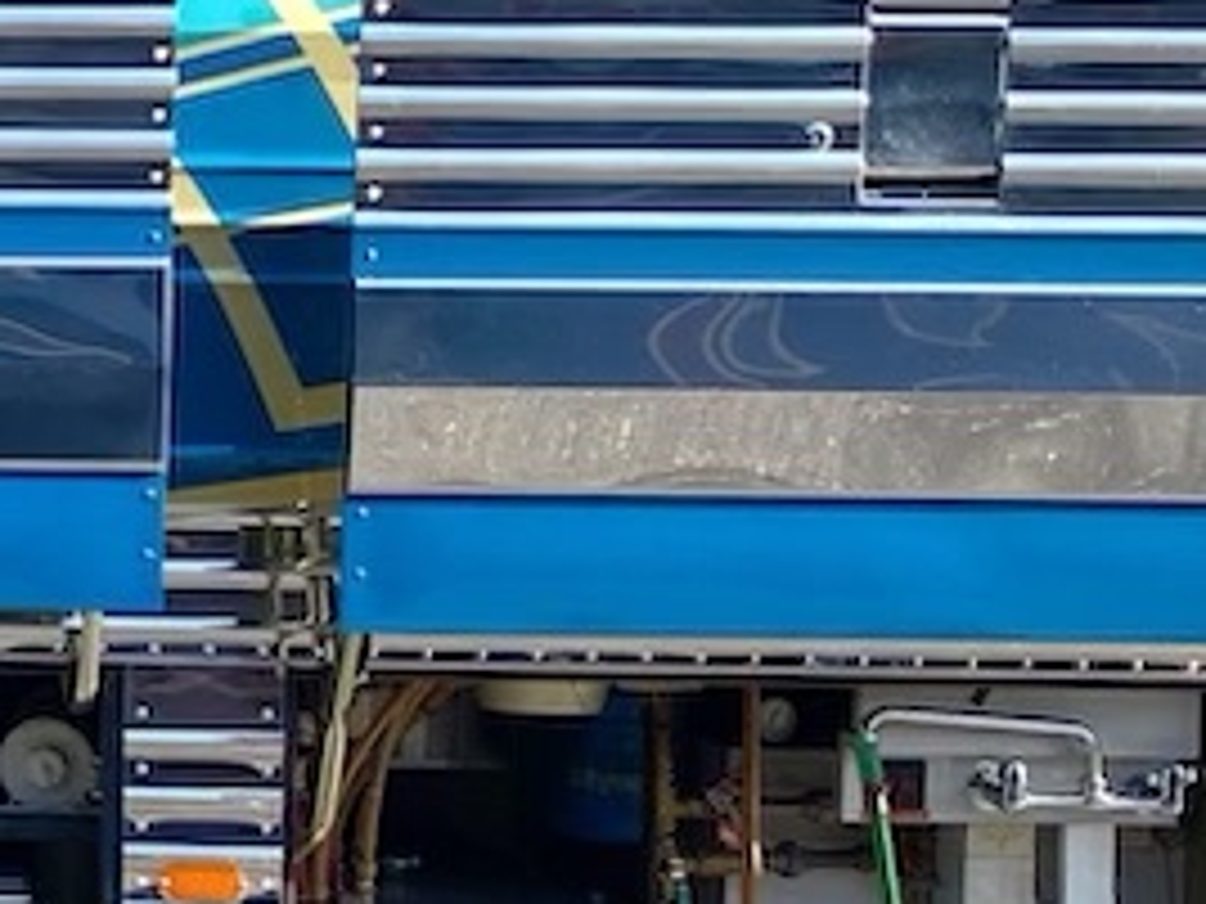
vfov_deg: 15.2
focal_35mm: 97
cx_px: -680
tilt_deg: -3.2
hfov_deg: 17.8
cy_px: 405
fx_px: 3379
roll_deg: -1.0
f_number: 1.8
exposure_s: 1/827
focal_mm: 4.25
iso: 32
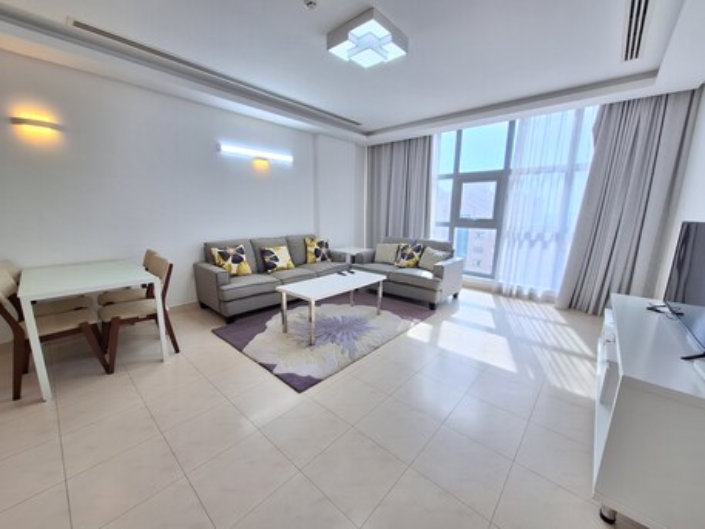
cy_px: 264
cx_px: 352
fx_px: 265
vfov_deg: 89.9
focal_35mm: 13
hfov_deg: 106.2
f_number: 2.2
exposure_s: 1/100
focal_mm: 1.74
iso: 64
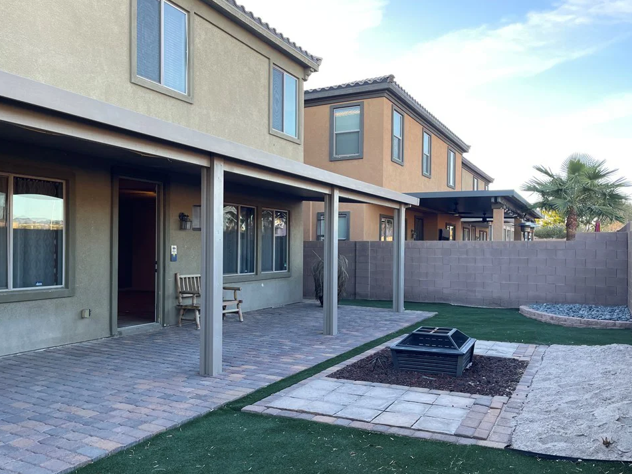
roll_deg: -0.6
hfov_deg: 63.4
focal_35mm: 28
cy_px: 245
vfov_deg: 49.7
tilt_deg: +0.0
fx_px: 511
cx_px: 327
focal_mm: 5.1
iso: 32
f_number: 1.6
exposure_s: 1/193
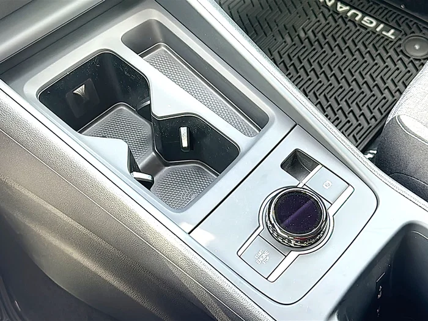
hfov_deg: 42.9
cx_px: 214
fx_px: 544
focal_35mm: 44
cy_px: 160
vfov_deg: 32.9
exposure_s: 1/81
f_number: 1.78
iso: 80
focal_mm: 6.86
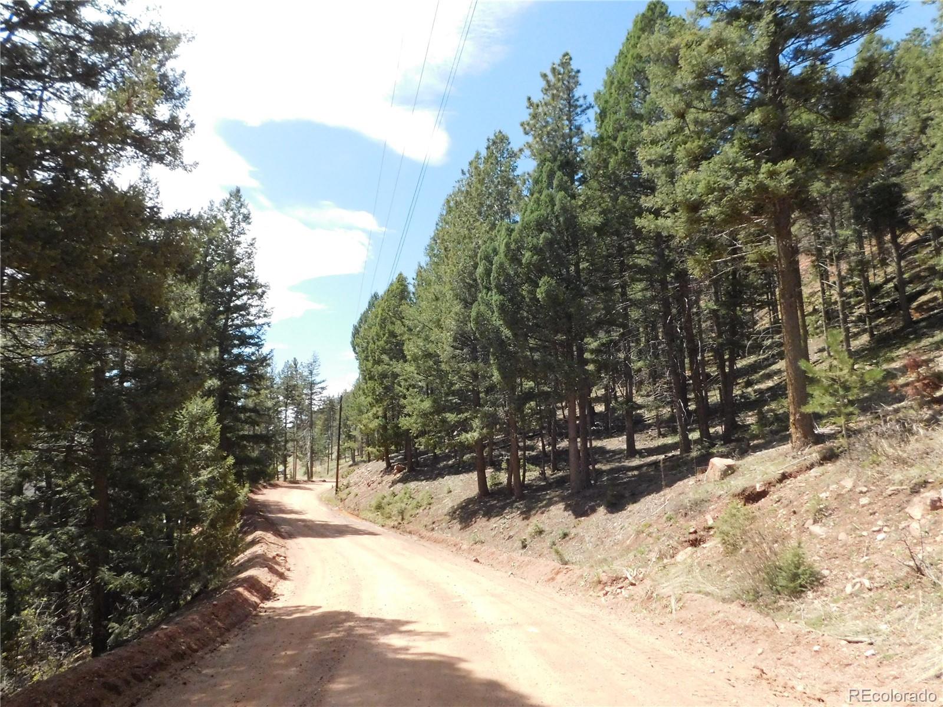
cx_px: 472
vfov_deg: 58.9
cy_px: 354
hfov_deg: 73.9
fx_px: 627
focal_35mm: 23
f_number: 6
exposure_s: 1/1000
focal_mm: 4
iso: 800
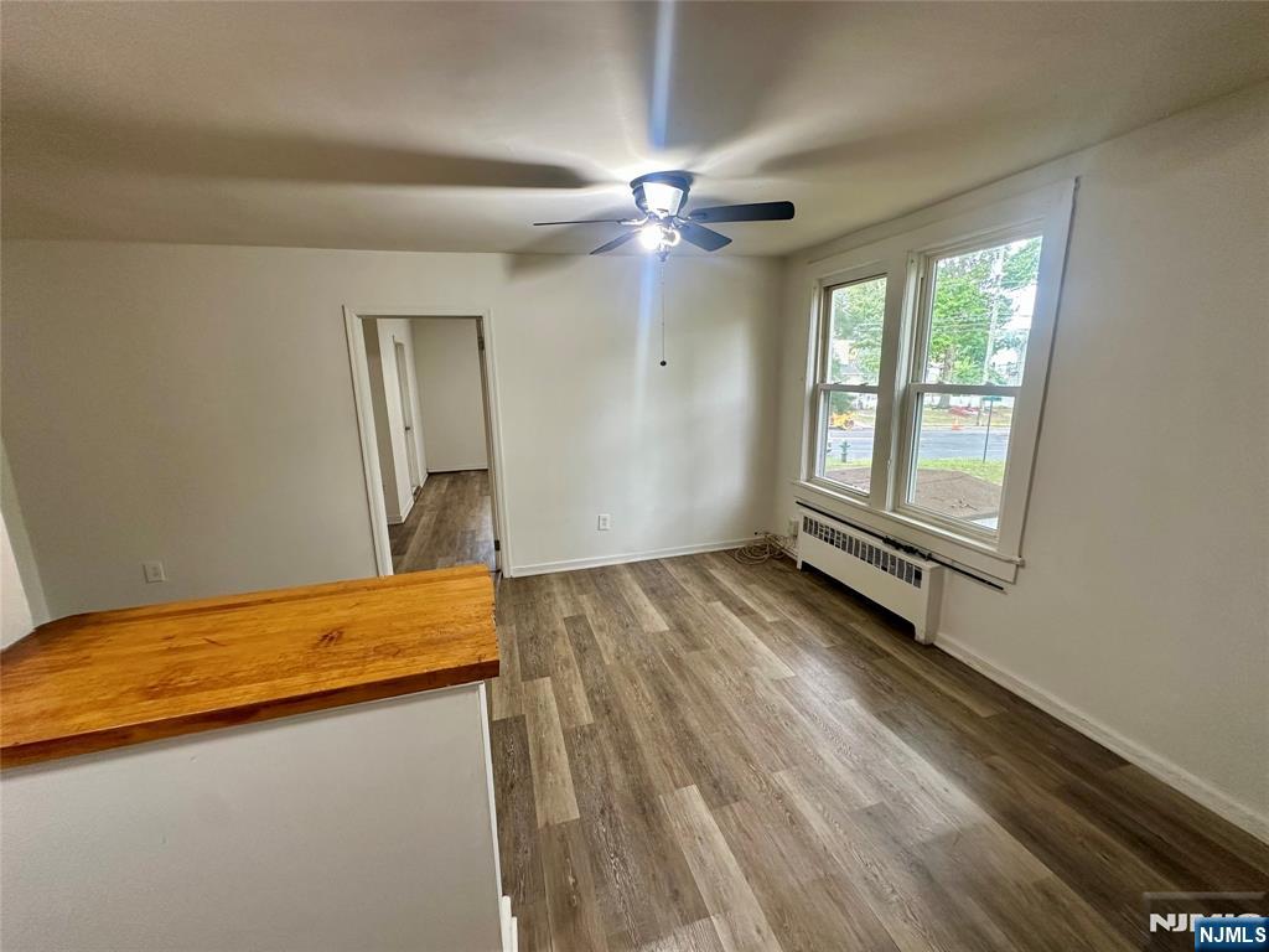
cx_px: 634
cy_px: 476
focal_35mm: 14
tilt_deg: -12.3
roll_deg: +0.7
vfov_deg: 85.7
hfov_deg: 102.1
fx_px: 513
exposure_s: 1/60
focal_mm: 2.22
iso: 160
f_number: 2.2
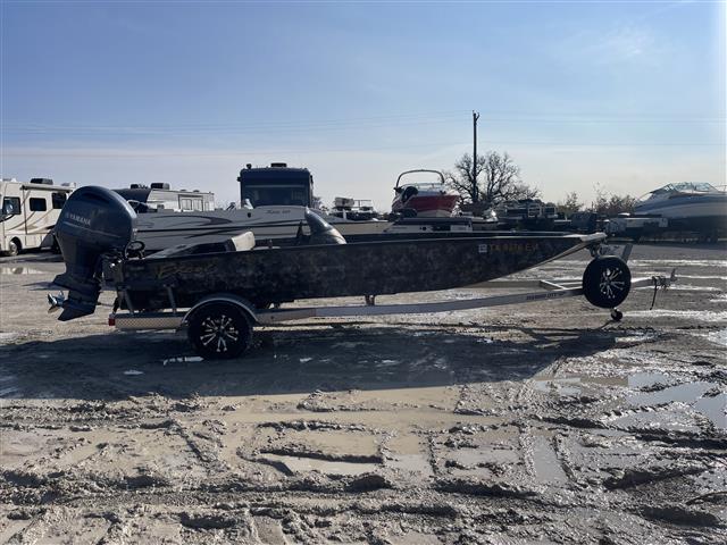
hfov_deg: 67.3
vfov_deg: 53.1
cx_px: 364
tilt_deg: -6.8
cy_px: 272
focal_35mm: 26
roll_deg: +0.3
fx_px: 546
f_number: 1.6
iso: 32
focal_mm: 5.1
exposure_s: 1/10000
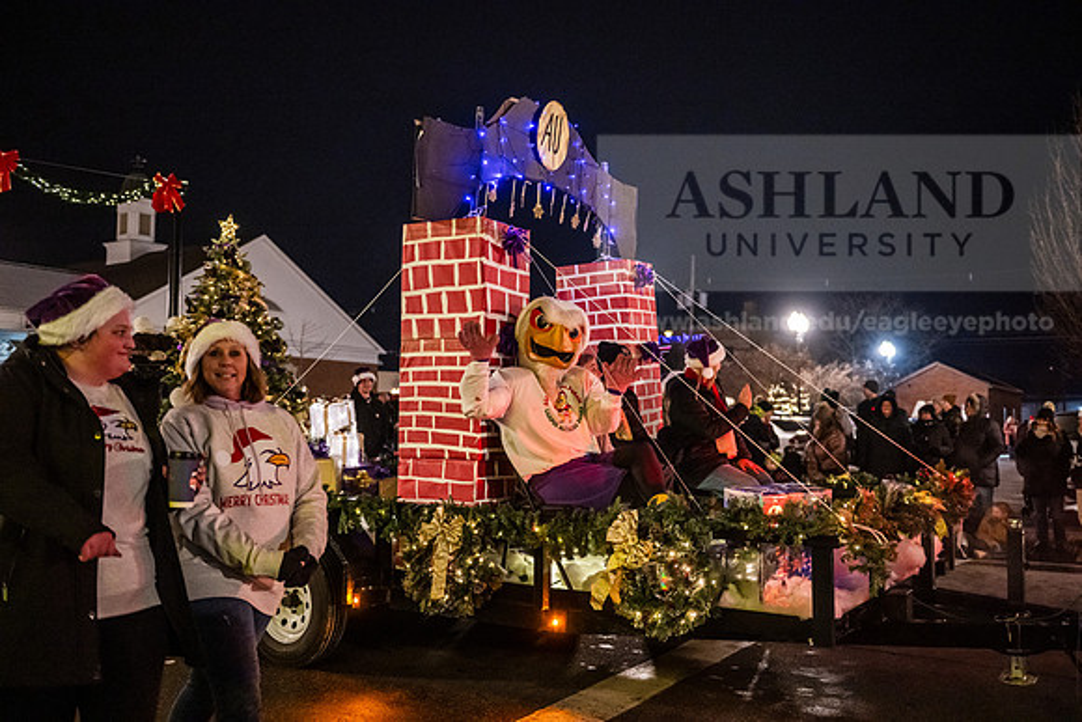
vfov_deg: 38.9
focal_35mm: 34
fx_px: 1022
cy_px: 361
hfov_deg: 55.8
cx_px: 541
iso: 5000
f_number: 2.8
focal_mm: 34
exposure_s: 1/200
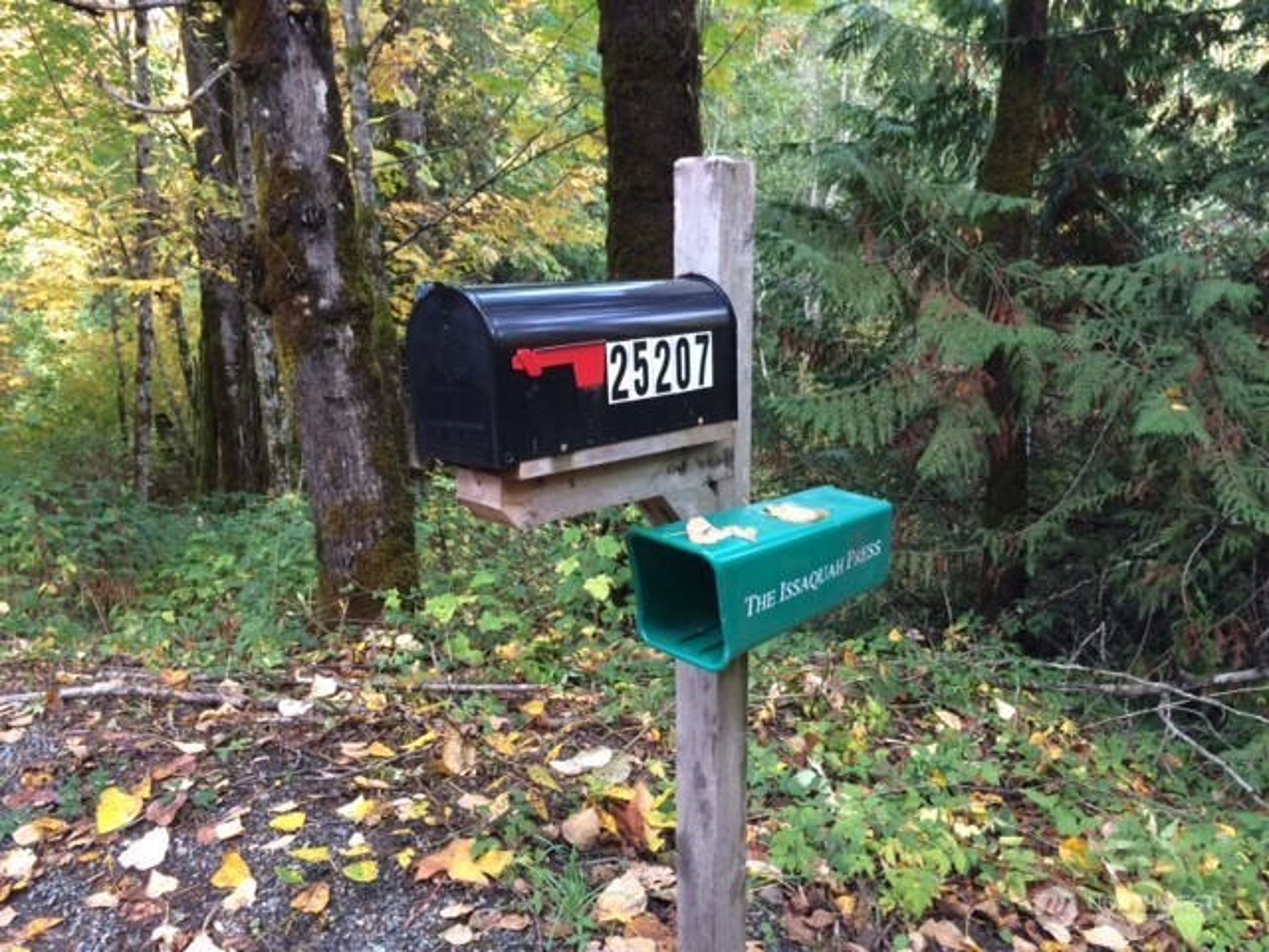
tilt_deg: -14.8
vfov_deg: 48.2
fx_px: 1063
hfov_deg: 61.7
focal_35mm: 29
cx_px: 634
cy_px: 476
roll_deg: +2.8
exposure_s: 1/40
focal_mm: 4.15
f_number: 2.2
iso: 40
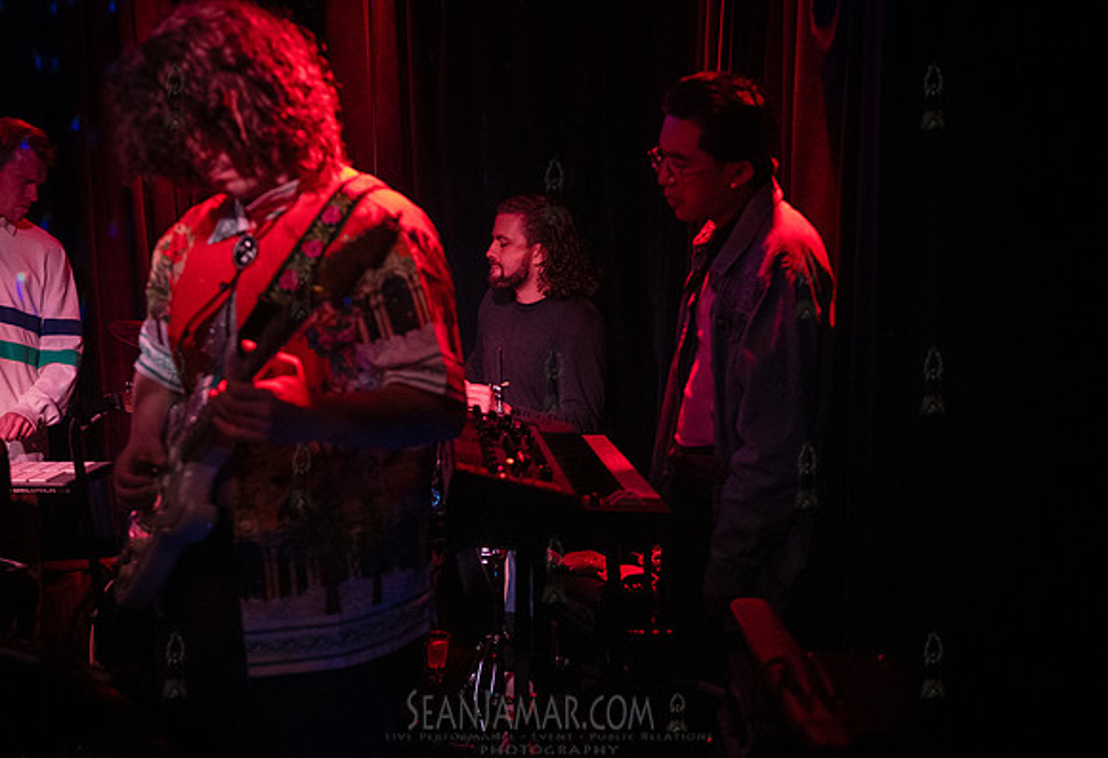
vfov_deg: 33.9
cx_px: 486
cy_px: 413
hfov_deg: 48.0
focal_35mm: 40
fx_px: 1242
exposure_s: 1/250
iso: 12800
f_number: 3.5
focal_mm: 36
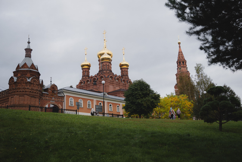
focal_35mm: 36
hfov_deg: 53.4
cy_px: 80
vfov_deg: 37.1
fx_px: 241
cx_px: 122
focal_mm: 23.6
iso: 125
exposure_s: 1/320
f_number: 3.2
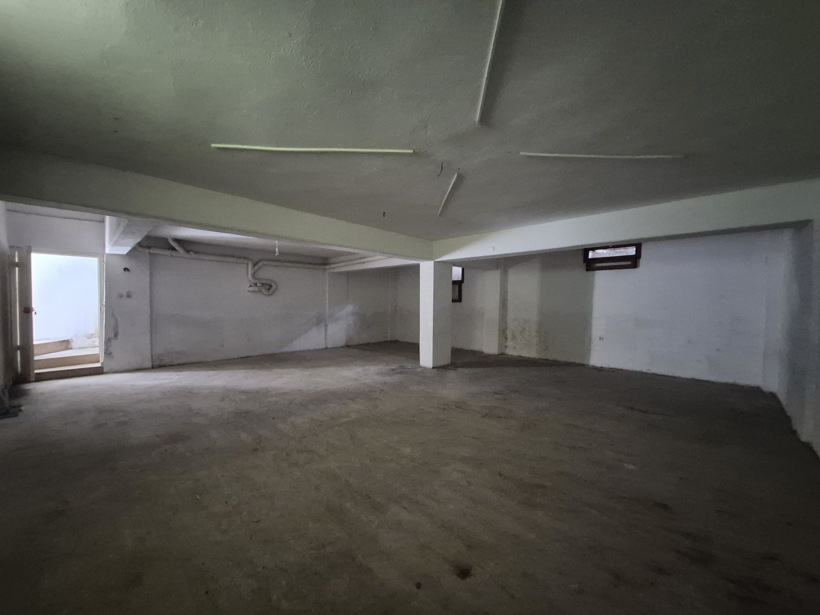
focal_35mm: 13
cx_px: 410
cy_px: 308
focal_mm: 1.74
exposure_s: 1/25
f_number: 2.2
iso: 1600
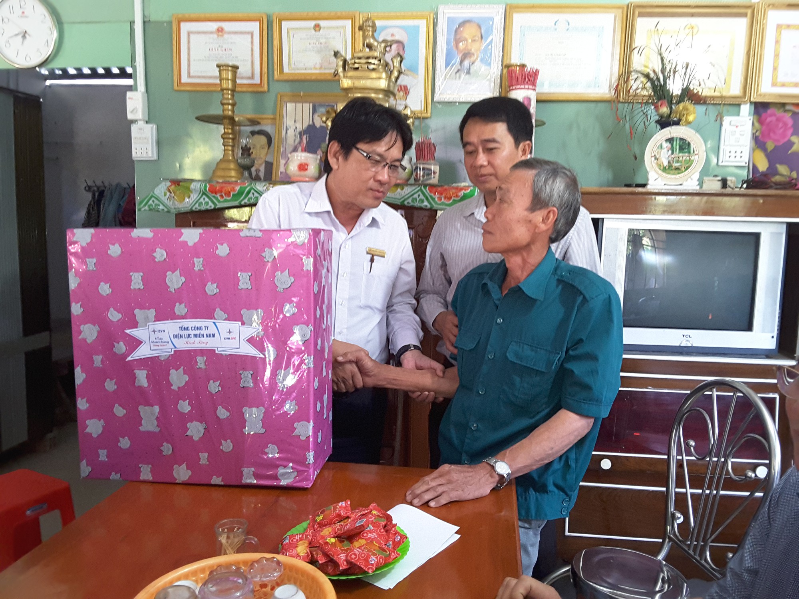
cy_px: 300
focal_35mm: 31
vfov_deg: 45.4
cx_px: 400
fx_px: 716
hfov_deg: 58.4
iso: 250
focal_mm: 2.9
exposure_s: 1/24
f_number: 1.9
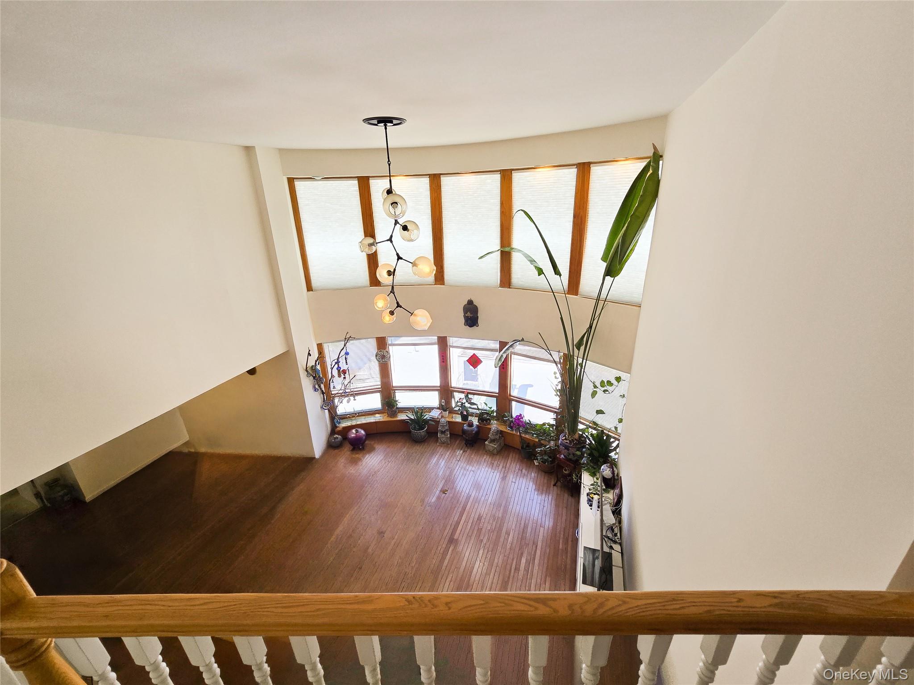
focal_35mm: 13
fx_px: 343
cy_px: 342
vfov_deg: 89.9
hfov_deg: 106.2
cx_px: 457
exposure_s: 1/120
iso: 64
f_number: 2.2
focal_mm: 2.2
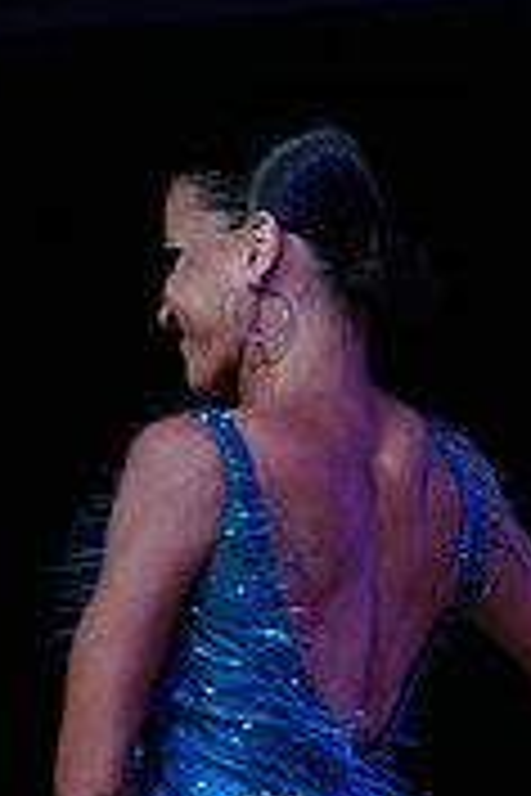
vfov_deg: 8.7
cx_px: 511
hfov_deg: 6.0
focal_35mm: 229
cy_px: 1259
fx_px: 5066
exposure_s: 1/400
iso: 2500
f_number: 4
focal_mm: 70
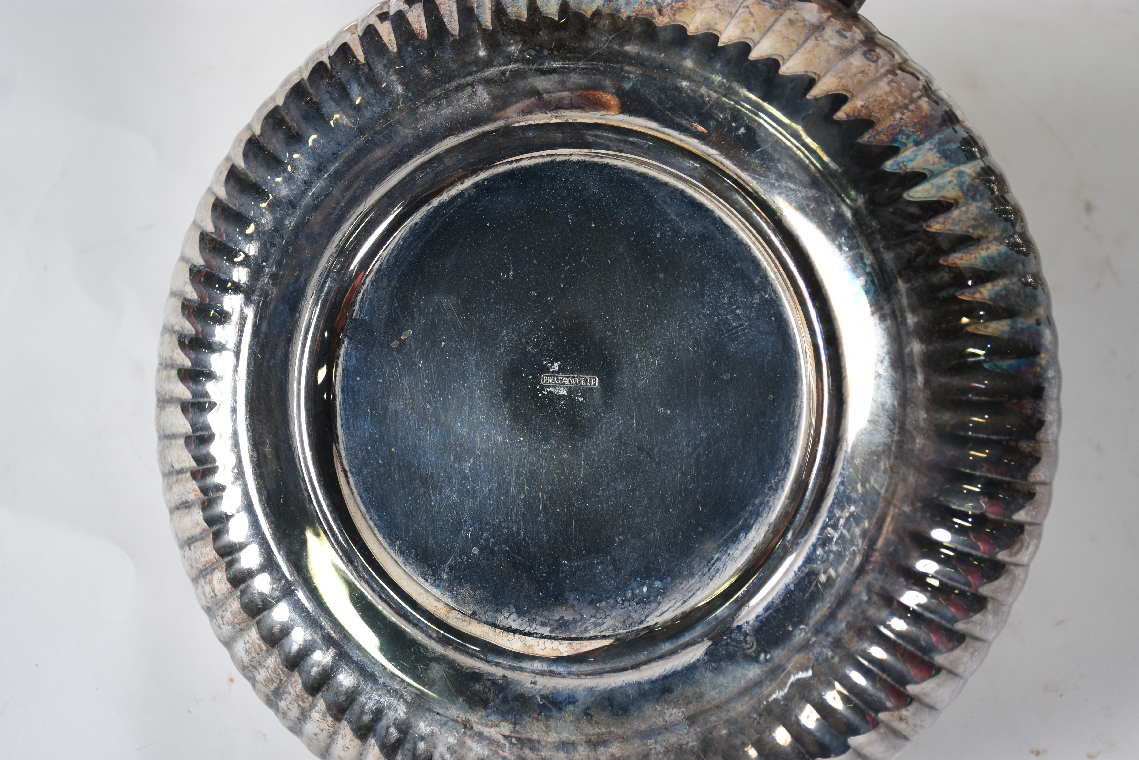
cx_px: 570
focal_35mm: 52
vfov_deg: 25.8
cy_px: 380
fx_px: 1661
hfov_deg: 37.9
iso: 160
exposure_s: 1/50
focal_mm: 35
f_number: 5
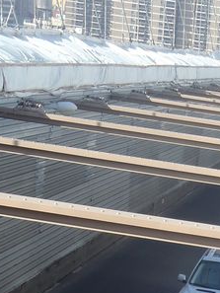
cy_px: 412
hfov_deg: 12.6
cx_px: 257
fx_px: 974
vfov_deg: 16.0
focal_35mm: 115
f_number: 4.7
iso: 80
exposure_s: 1/200
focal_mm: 7.28
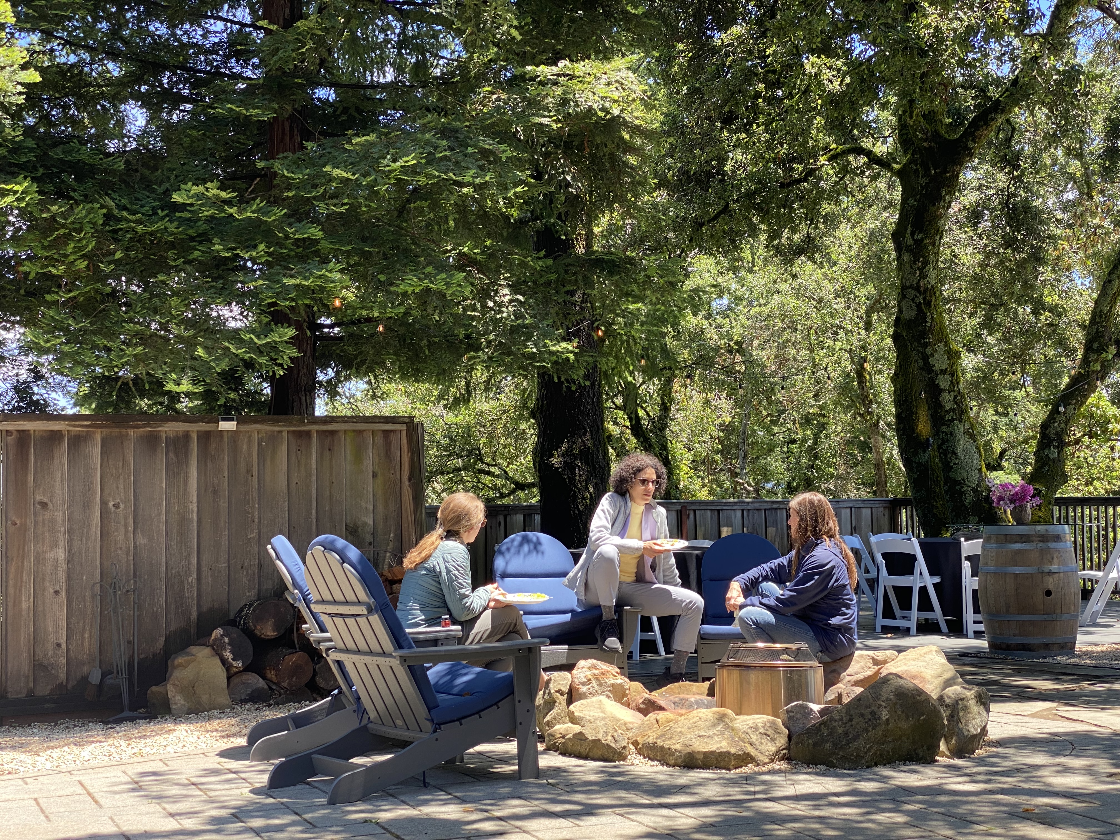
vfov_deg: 28.0
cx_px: 560
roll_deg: +0.7
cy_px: 420
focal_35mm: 52
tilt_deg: +2.3
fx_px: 1682
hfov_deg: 36.8
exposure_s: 1/169
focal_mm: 6
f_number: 2
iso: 20
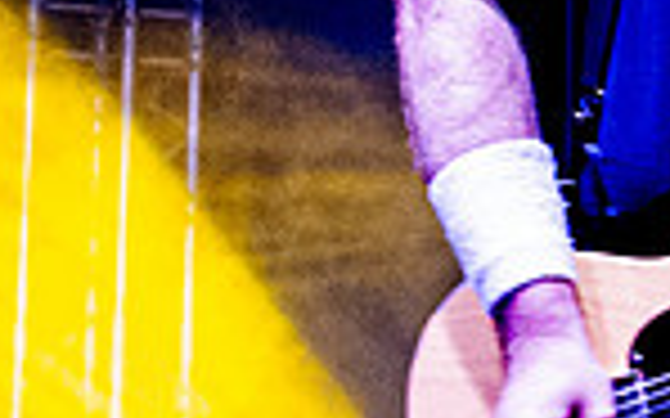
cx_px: 759
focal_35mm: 211
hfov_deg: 9.8
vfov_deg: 6.2
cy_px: -60
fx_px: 3851
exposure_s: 1/80
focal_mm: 35
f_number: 3.5
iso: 6400
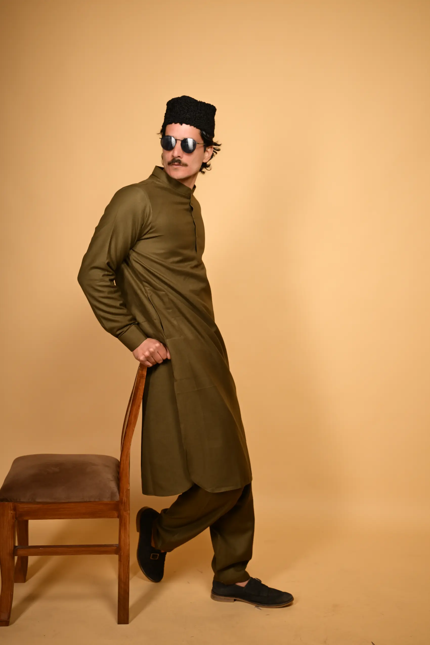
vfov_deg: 44.5
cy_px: 322
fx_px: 788
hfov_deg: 30.5
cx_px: 215
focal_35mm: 44
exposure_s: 1/200
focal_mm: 44
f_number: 6.3
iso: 160
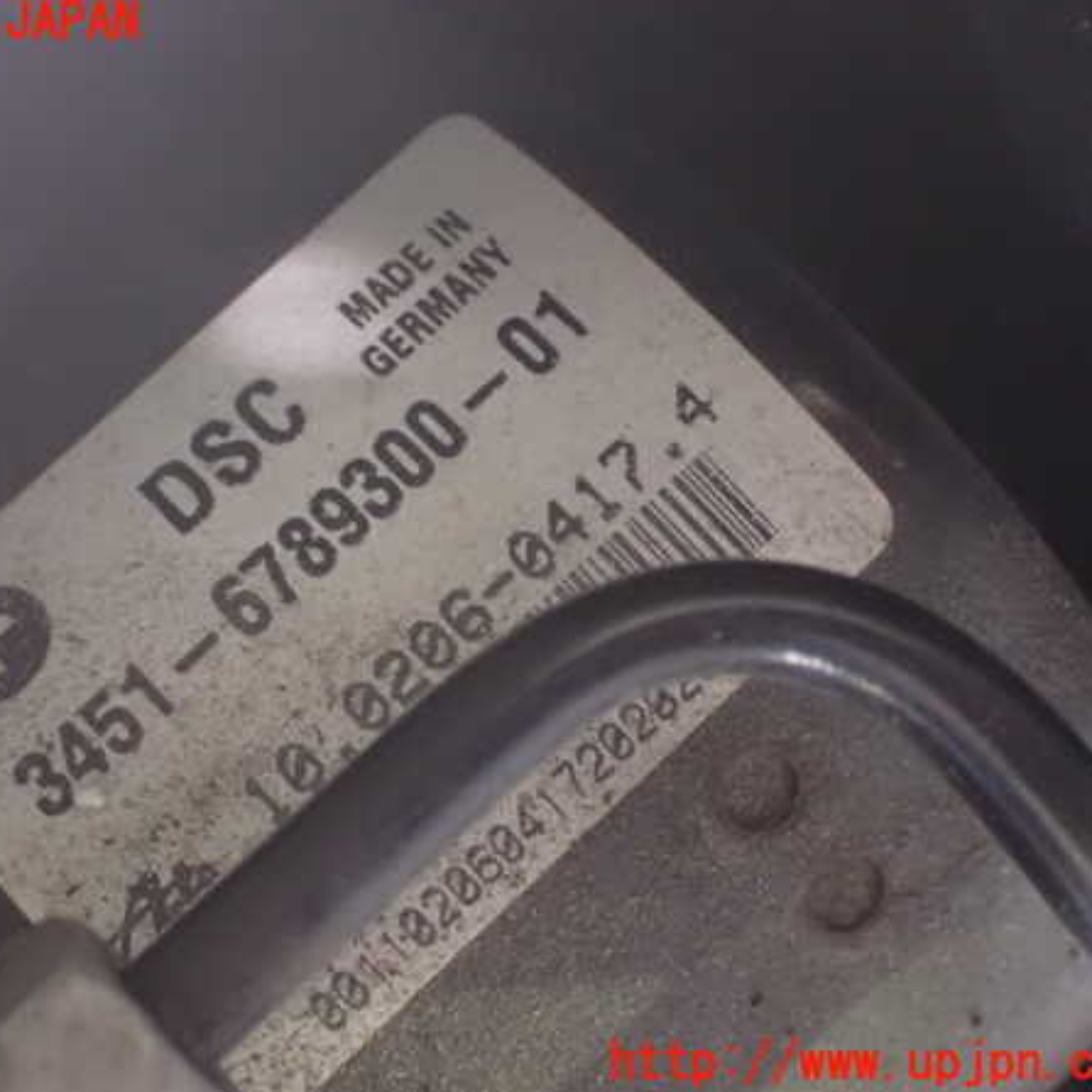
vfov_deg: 25.0
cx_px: 428
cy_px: 544
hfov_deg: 24.9
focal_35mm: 69
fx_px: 2463
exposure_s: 1/13
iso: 1600
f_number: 3.5
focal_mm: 10.35
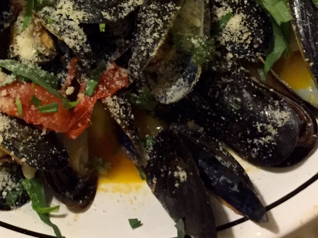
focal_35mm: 86
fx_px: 790
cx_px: 67
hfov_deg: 22.5
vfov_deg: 16.4
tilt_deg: -76.2
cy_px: -53
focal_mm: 4.15
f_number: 2.2
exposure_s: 1/30
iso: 250
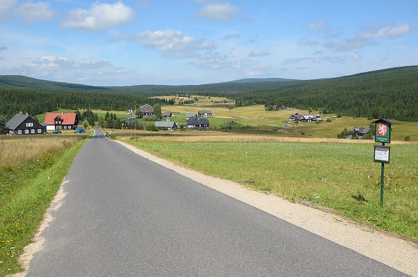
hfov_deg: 51.4
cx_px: 209
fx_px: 434
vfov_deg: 35.3
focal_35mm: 38
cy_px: 138
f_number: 8
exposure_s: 1/250
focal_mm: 25
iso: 100
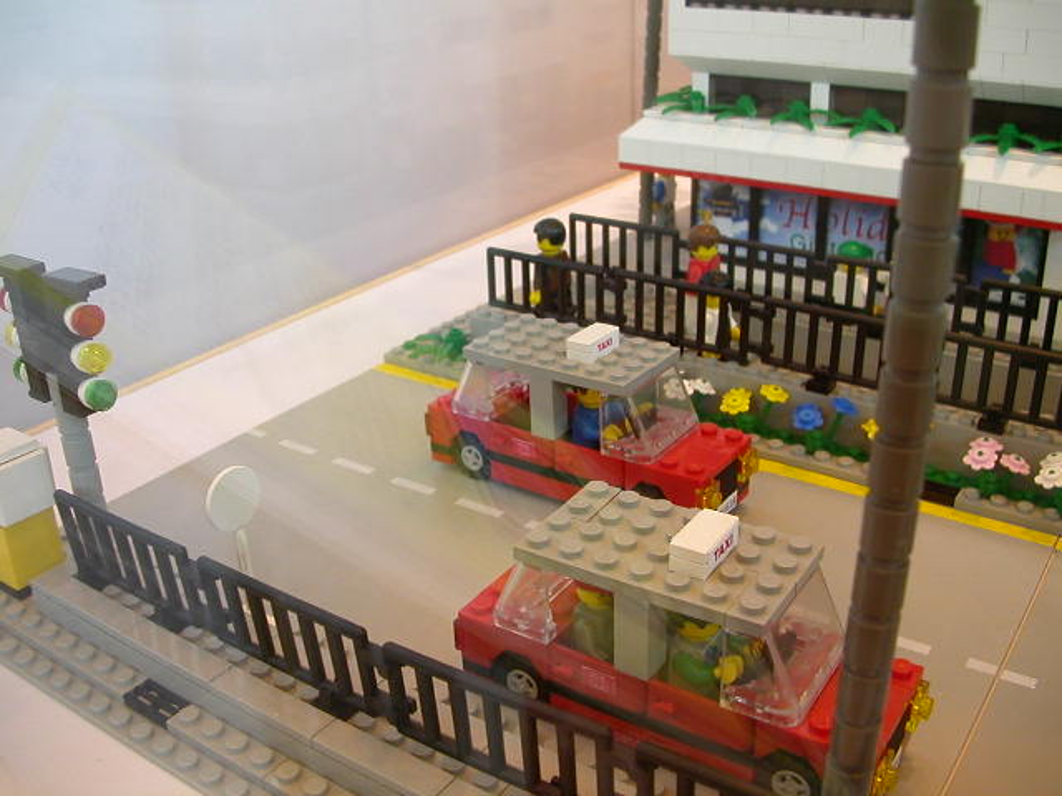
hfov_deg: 50.1
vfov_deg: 38.7
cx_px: 531
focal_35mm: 37
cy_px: 398
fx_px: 1135
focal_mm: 5.6
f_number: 2.7
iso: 100
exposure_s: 1/27
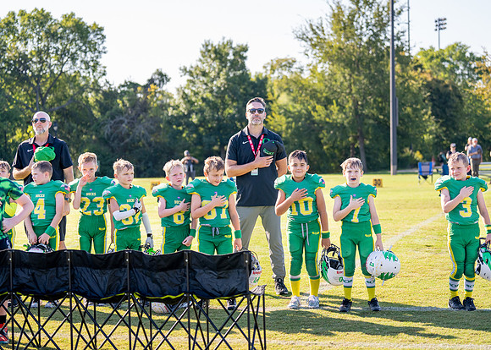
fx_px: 1071
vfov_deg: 18.6
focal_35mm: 77
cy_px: 172
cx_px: 250
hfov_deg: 25.8
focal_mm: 70
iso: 320
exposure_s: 1/2000
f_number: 2.8
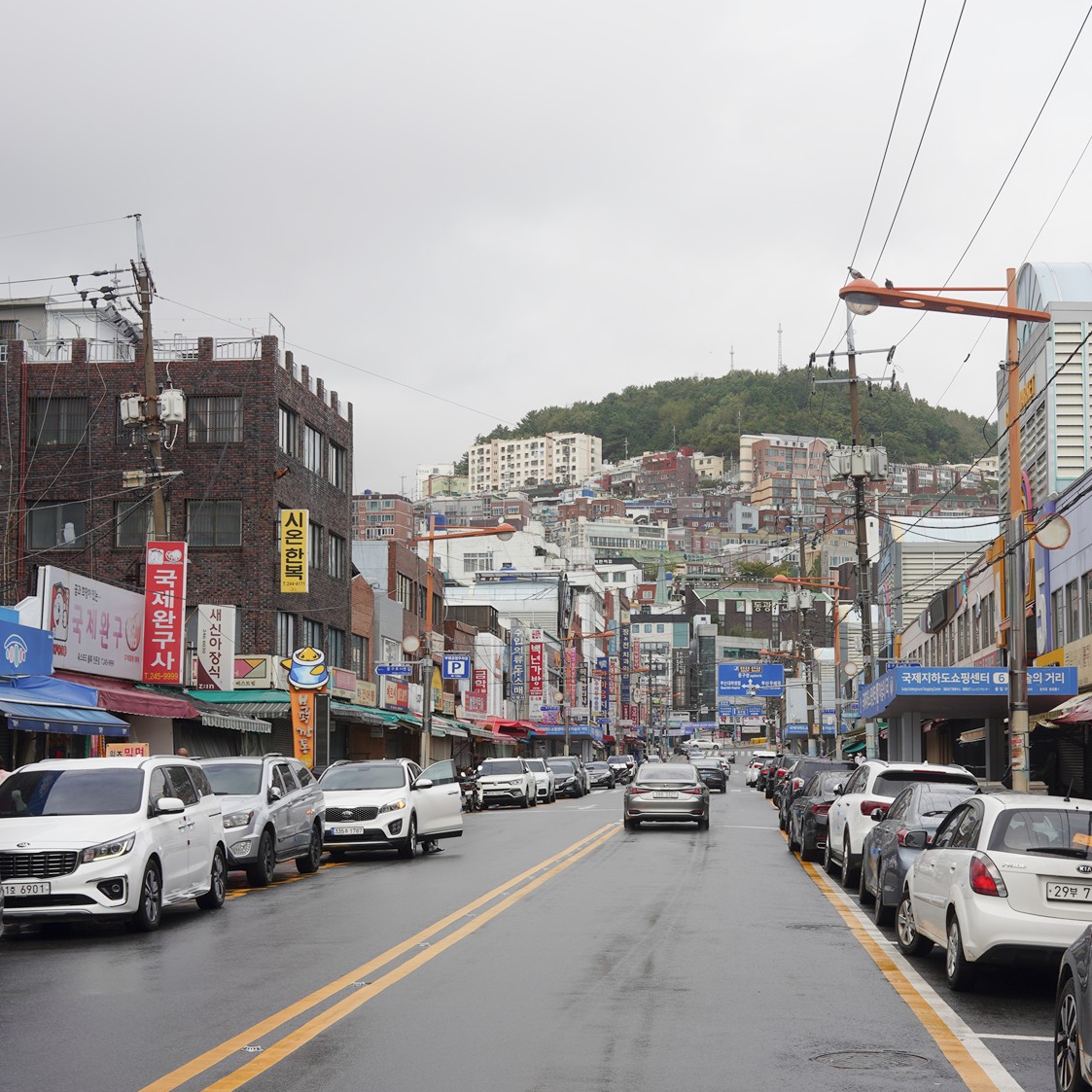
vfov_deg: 32.2
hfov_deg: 32.1
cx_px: 667
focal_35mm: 53
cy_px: 612
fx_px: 1892
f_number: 11
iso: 100
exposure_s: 1/100
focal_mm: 35
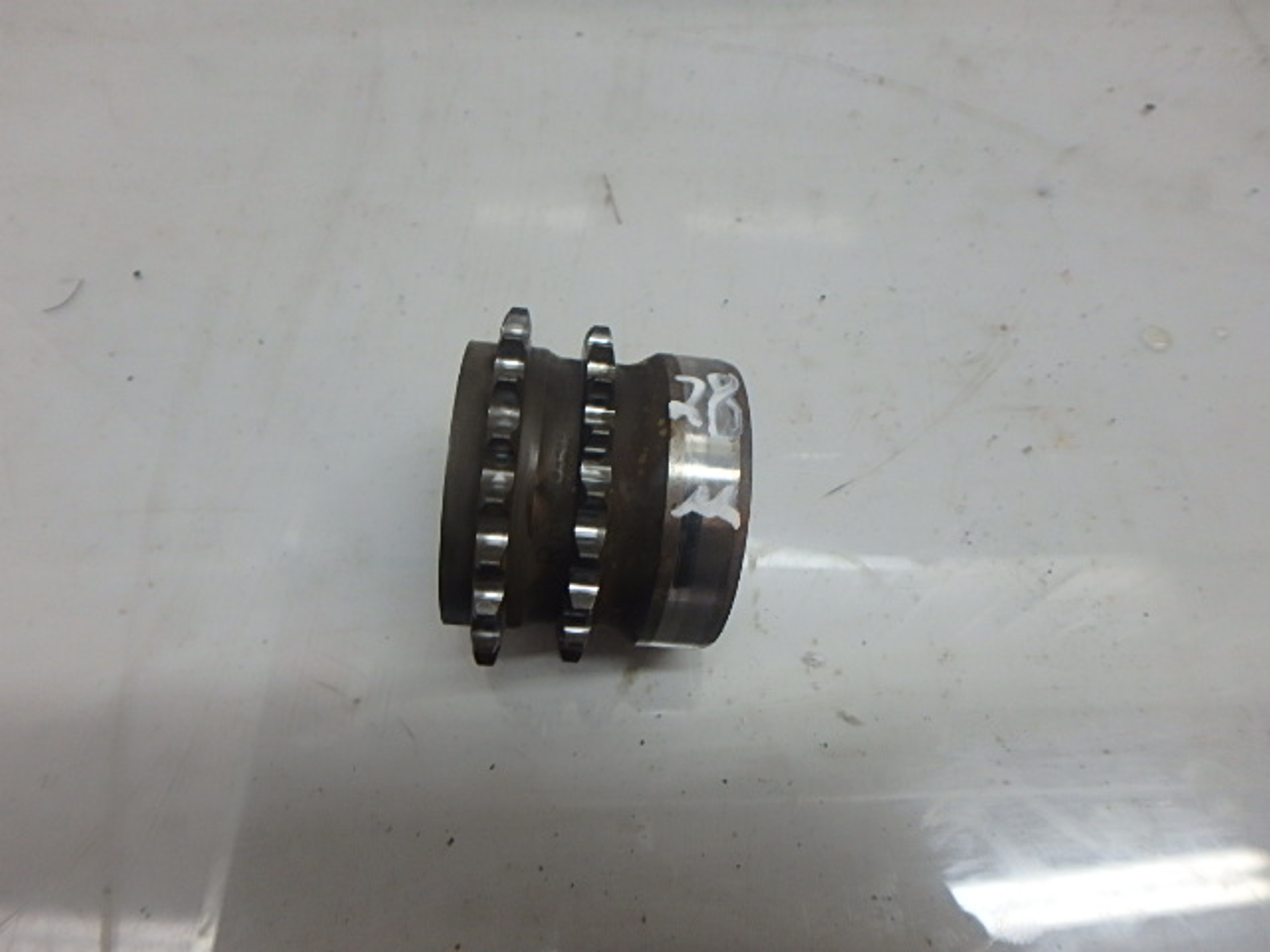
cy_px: 476
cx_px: 635
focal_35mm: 21
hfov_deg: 79.0
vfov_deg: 63.4
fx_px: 770
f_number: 3.5
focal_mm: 3.7
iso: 200
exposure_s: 1/50
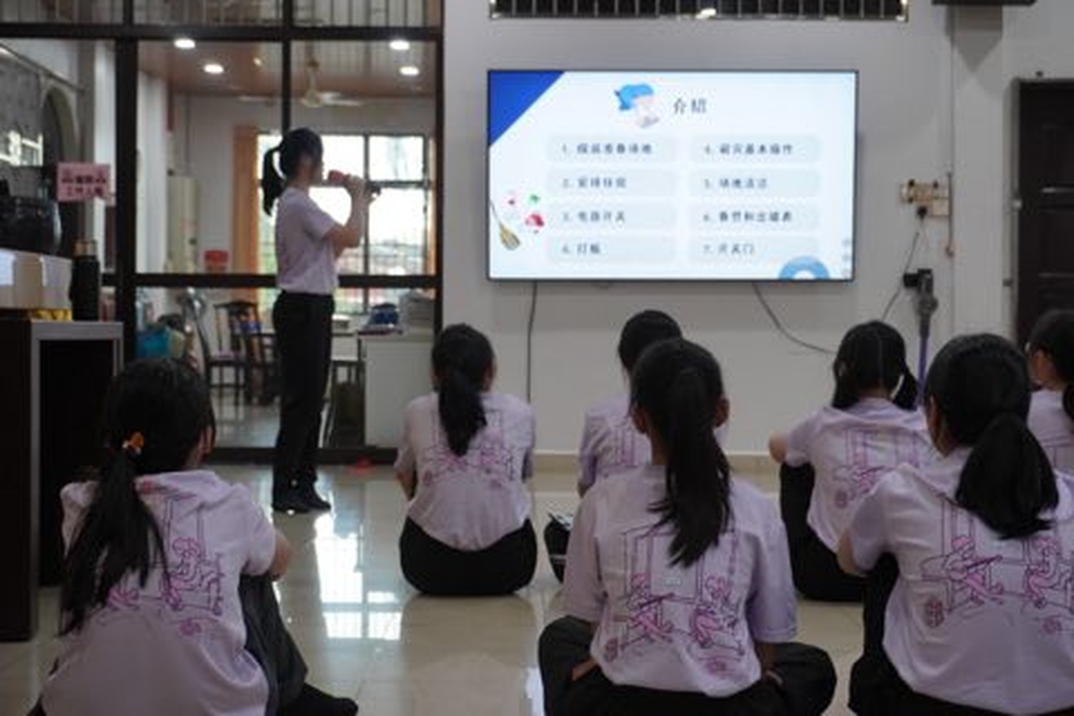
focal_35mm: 63
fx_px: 1879
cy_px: 358
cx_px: 537
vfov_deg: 21.6
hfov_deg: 31.9
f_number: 5.6
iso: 1000
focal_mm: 42
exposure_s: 1/80
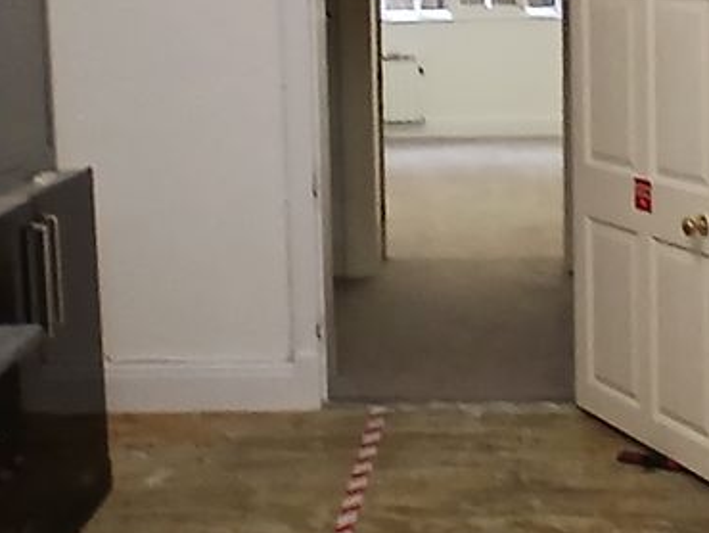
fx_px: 1045
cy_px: 124
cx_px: 477
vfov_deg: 28.1
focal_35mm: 51
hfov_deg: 37.0
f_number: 2.2
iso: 100
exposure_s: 1/50
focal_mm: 1.4
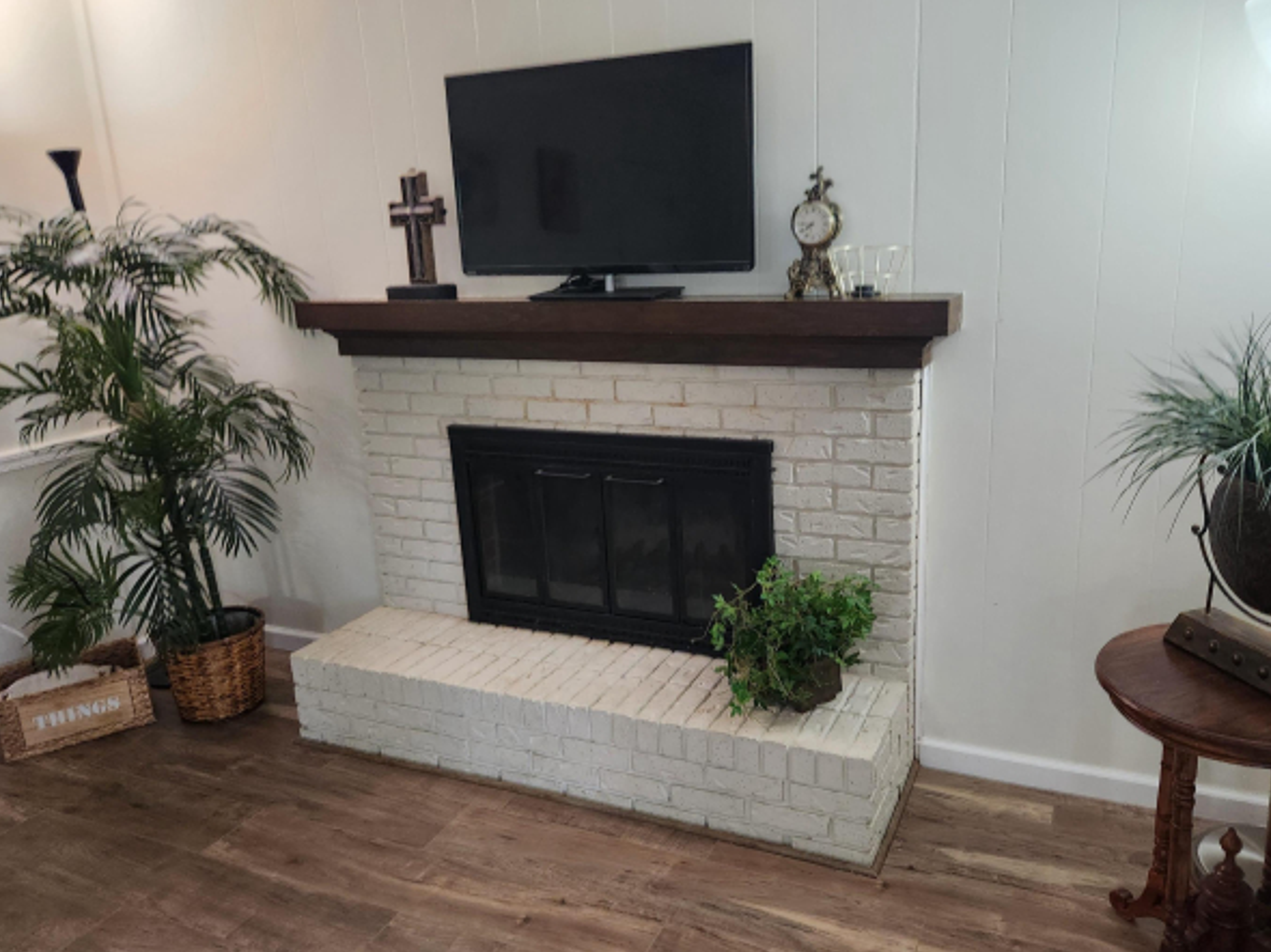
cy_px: 500
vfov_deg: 53.0
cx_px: 682
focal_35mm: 26
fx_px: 954
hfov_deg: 67.2
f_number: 1.8
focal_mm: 5.4
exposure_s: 1/120
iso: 640
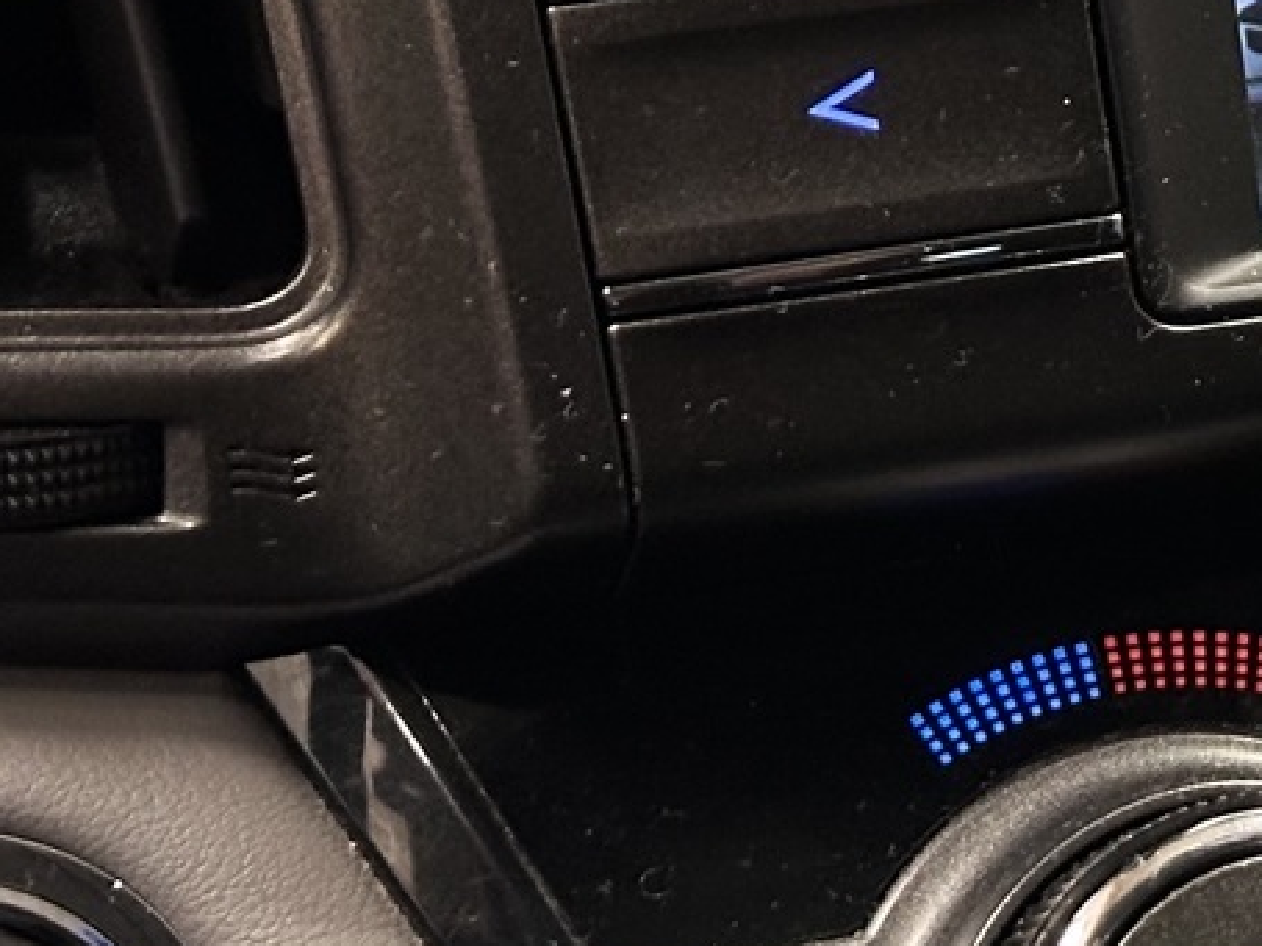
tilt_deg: -21.0
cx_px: 1786
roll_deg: -3.5
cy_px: -449
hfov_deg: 12.5
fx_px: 5540
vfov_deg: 9.5
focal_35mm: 152
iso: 500
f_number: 1.78
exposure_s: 1/33
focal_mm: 6.86
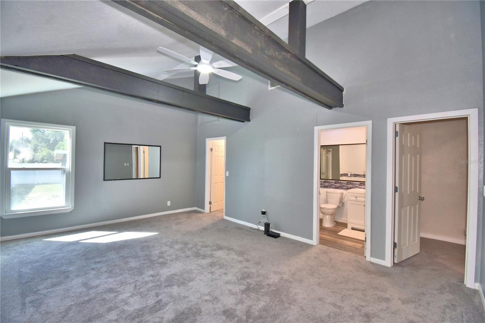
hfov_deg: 100.4
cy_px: 162
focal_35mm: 15
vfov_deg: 77.3
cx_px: 242
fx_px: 202
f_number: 4.5
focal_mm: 10
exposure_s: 1/30
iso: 320
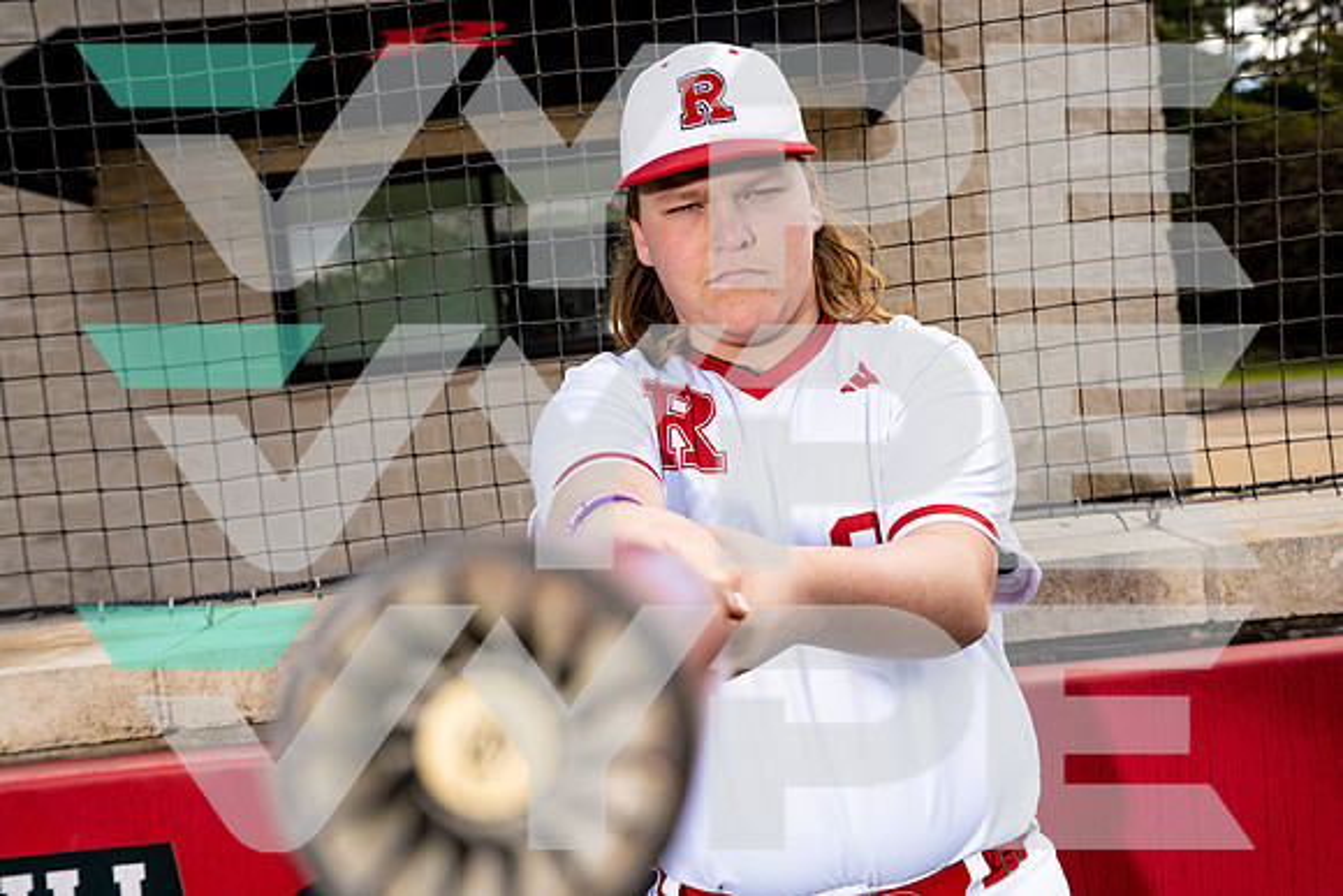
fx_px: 1567
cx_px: 672
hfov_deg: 46.4
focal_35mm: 42
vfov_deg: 31.9
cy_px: 448
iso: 100
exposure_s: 1/250
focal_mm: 42
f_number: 5.6
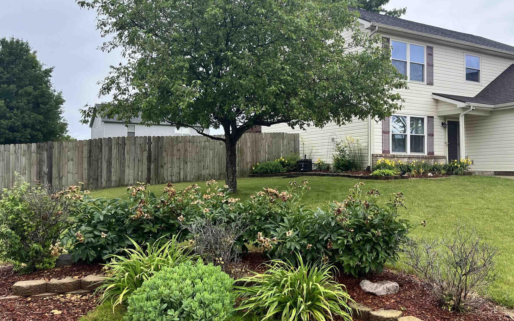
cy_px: 141
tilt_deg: +1.9
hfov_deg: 56.2
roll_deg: +0.0
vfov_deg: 37.2
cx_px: 312
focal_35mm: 34
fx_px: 476
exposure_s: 1/983
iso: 50
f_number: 1.6
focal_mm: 5.1
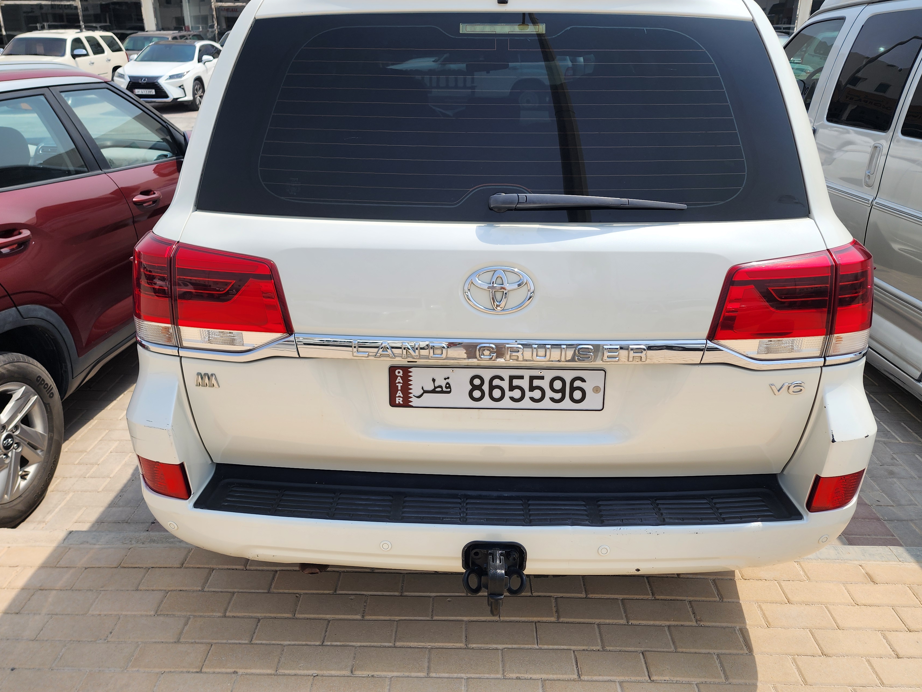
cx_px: 457
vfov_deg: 51.2
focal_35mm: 27
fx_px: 719
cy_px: 295
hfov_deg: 65.3
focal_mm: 6.4
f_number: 1.8
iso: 12
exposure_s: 1/1135
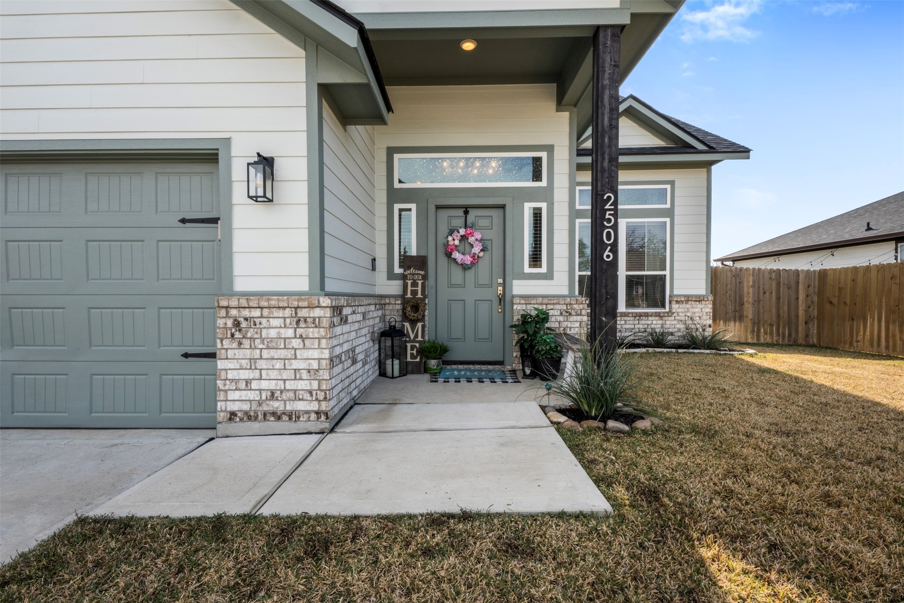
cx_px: 452
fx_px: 402
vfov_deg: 73.7
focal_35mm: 16
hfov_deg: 96.7
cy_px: 302
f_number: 9
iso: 800
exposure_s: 1/60
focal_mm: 16
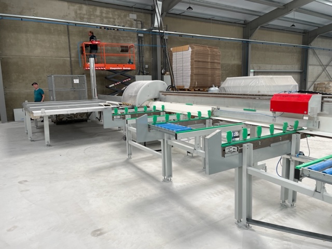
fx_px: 249
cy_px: 124
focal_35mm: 26
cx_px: 166
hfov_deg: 67.3
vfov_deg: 53.1
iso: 32
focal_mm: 4.2
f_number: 1.6
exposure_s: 1/203
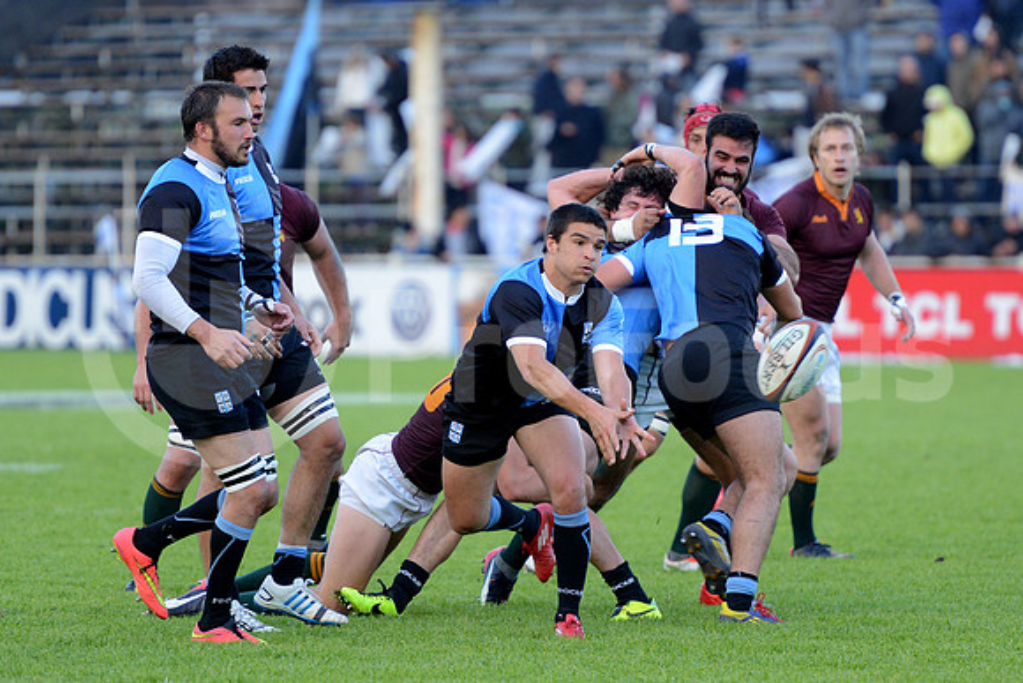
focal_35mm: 270
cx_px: 512
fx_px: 7674
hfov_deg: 7.6
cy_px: 342
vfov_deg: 5.1
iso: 1600
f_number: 4
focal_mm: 270
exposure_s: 1/500
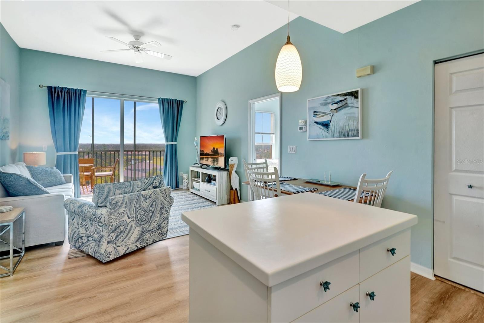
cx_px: 242
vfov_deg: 70.4
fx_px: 228
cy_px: 162
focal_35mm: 17
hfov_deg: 93.3
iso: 500
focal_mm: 17
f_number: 8
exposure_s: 1/60
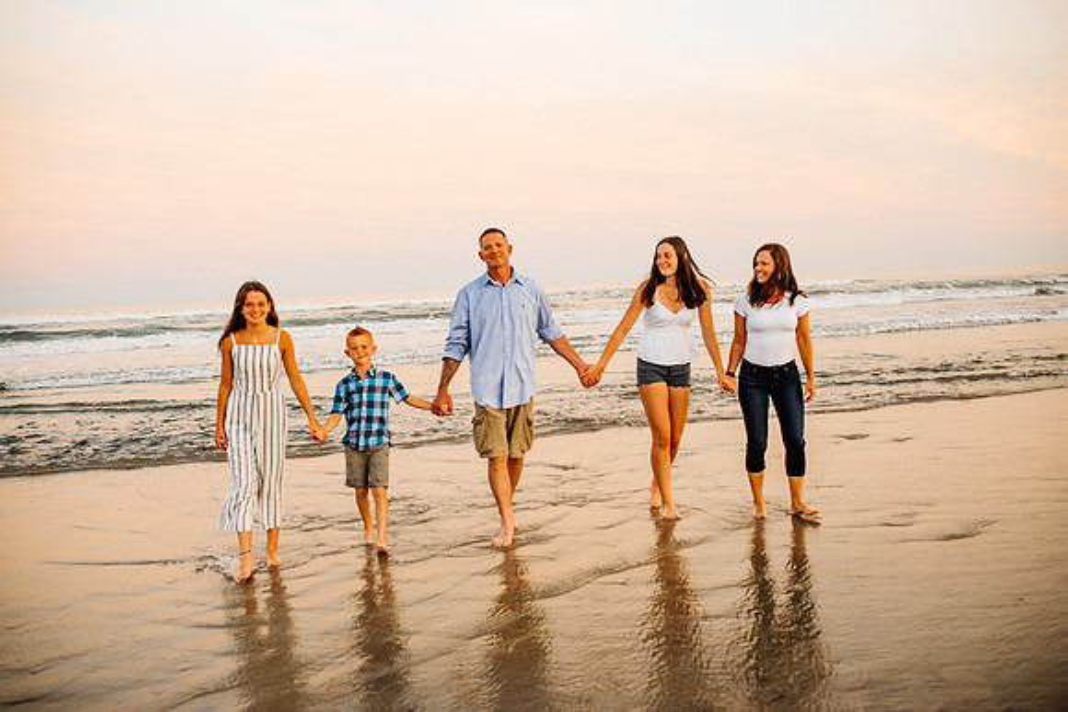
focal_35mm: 35
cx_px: 534
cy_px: 356
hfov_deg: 54.4
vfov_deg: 37.9
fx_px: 1039
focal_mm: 35
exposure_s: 1/320
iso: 320
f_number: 2.8
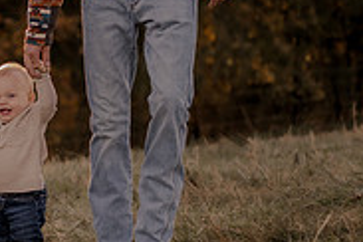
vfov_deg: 7.8
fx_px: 1764
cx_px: -136
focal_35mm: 175
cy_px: 80
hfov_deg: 11.4
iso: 250
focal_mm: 50
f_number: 1.8
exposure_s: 1/1250
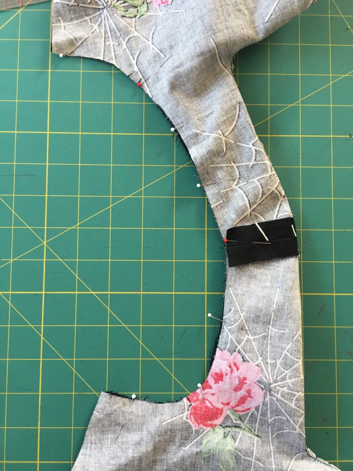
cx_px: 176
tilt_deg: -85.1
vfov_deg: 61.7
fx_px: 394
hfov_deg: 48.2
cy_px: 236
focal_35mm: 29
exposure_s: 1/30
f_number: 2.2
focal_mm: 4.15
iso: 50
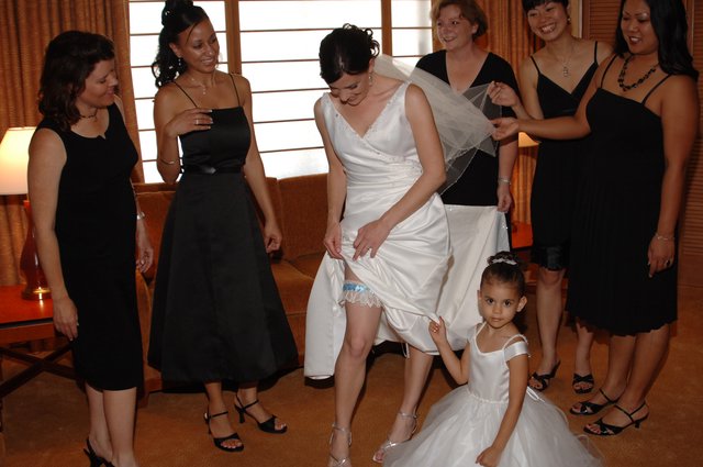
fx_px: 819
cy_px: 234
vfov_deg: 31.8
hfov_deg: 46.5
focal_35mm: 42
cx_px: 352
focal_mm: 28
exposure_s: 1/60
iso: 400
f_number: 5.6
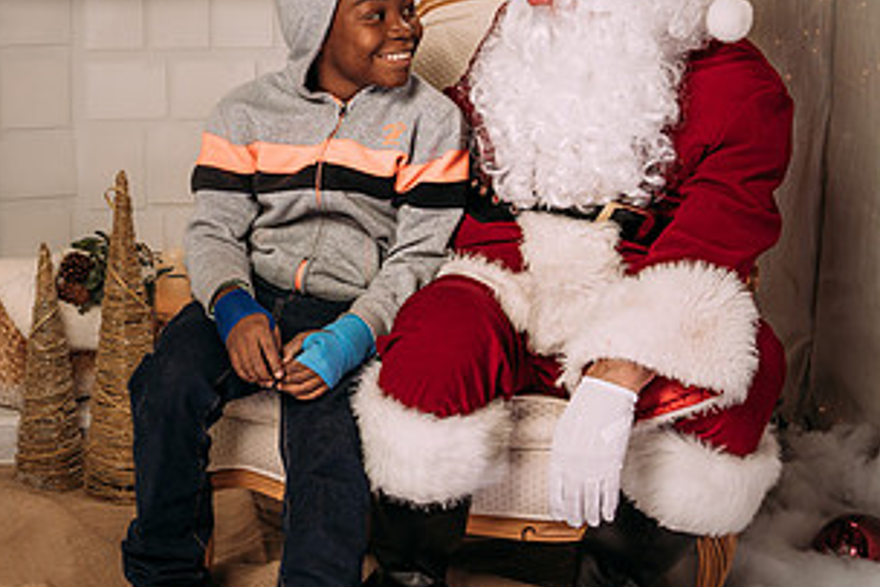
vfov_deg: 18.4
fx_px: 1810
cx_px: 198
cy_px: 287
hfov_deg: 26.9
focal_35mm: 74
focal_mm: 35
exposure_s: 1/100
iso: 100
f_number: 5.6
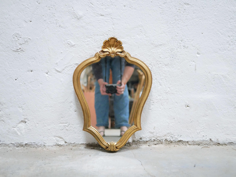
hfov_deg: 46.8
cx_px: 118
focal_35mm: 40
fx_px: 273
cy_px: 88
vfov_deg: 36.0
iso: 3200
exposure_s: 1/60
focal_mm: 20
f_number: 1.7
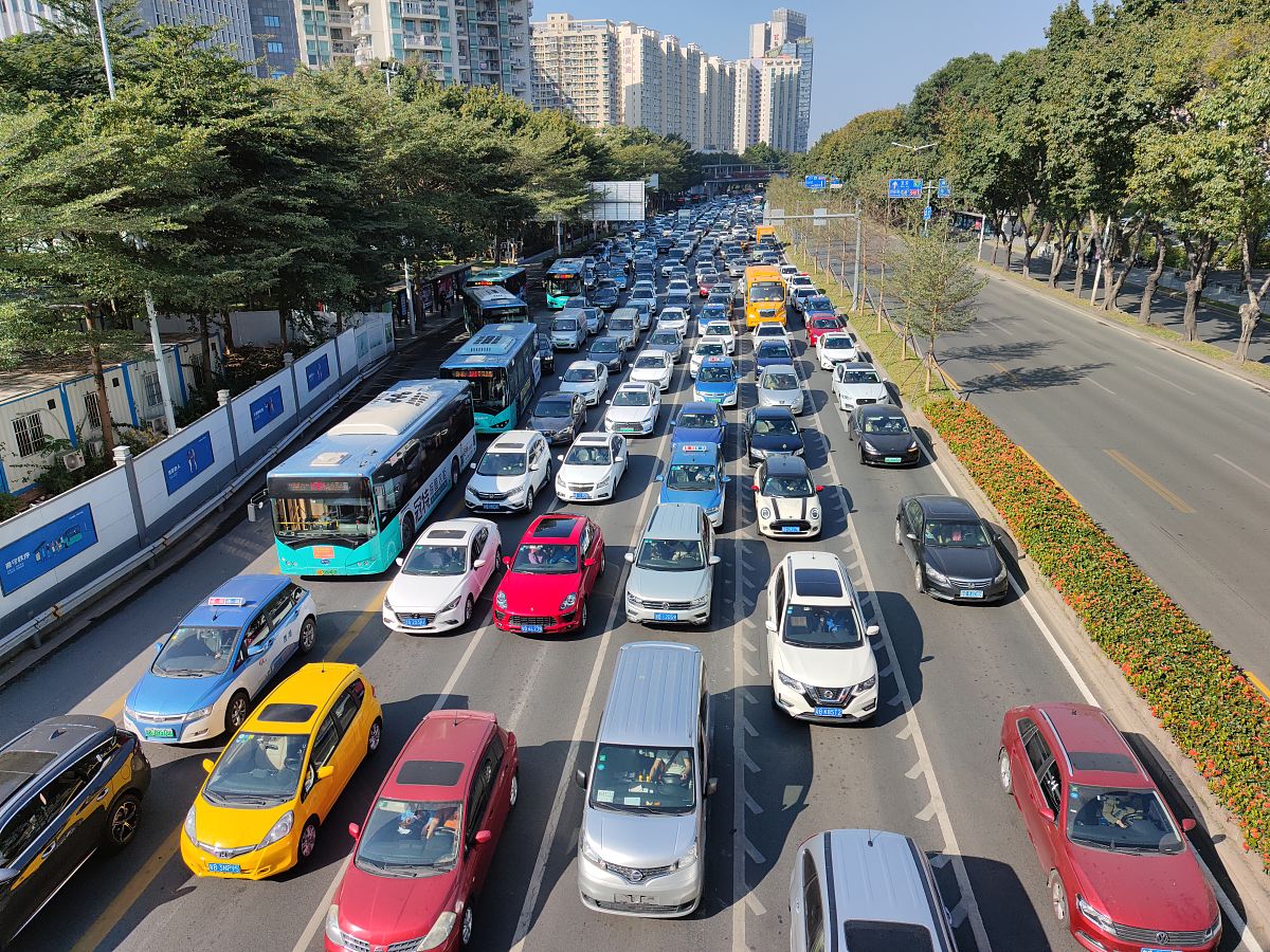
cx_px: 635
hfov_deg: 71.6
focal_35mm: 24
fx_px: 881
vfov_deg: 56.8
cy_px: 476
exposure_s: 1/4000
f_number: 1.85
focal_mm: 6.78
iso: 96
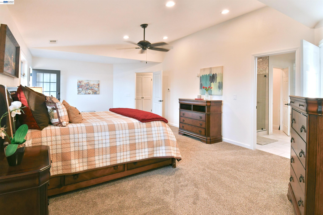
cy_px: 108
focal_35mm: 18
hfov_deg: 90.0
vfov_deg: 67.4
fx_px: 161
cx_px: 162
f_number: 7.1
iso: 2500
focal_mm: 12
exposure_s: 1/160
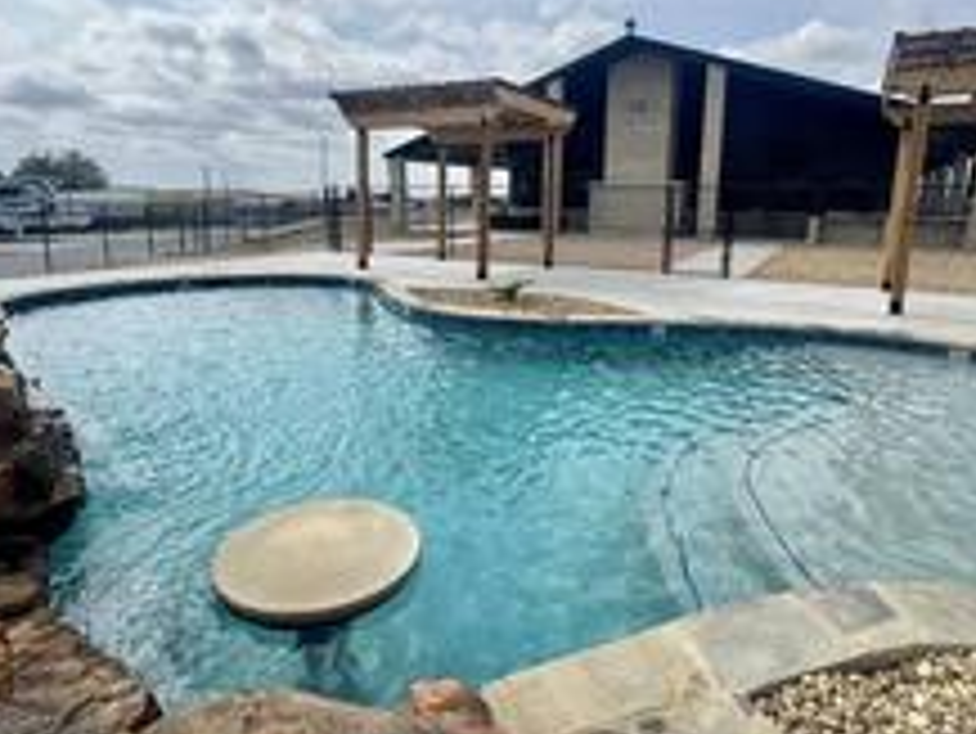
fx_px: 621
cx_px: 492
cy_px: 315
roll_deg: -0.2
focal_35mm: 22
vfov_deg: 60.9
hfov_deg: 76.4
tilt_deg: -8.1
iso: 50
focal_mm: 2.22
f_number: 2.2
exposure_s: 1/3106
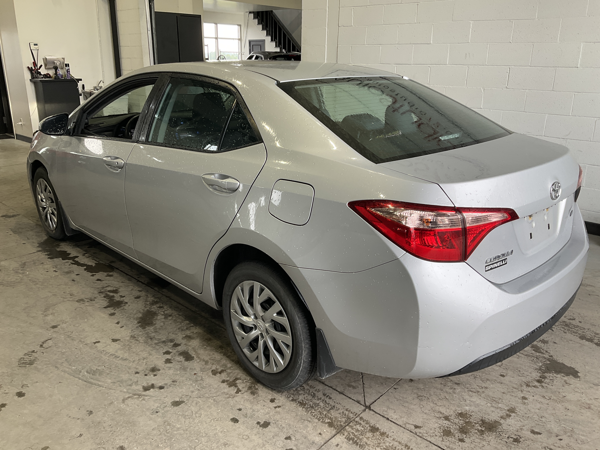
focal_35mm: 29
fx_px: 503
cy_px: 225
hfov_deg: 61.7
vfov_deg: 48.2
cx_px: 300
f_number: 1.8
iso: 32
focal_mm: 3
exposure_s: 1/122
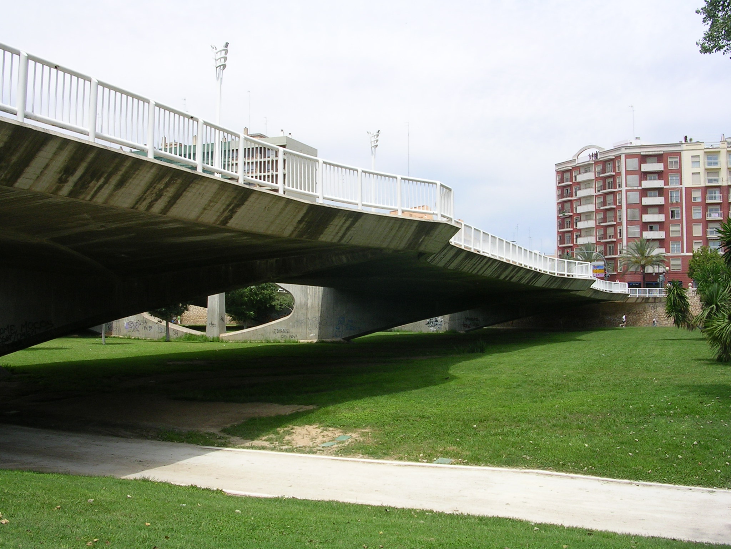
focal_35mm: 38
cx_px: 366
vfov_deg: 37.7
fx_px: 802
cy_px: 274
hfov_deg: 49.0
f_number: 5.6
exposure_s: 1/274
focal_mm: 5.8
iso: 50
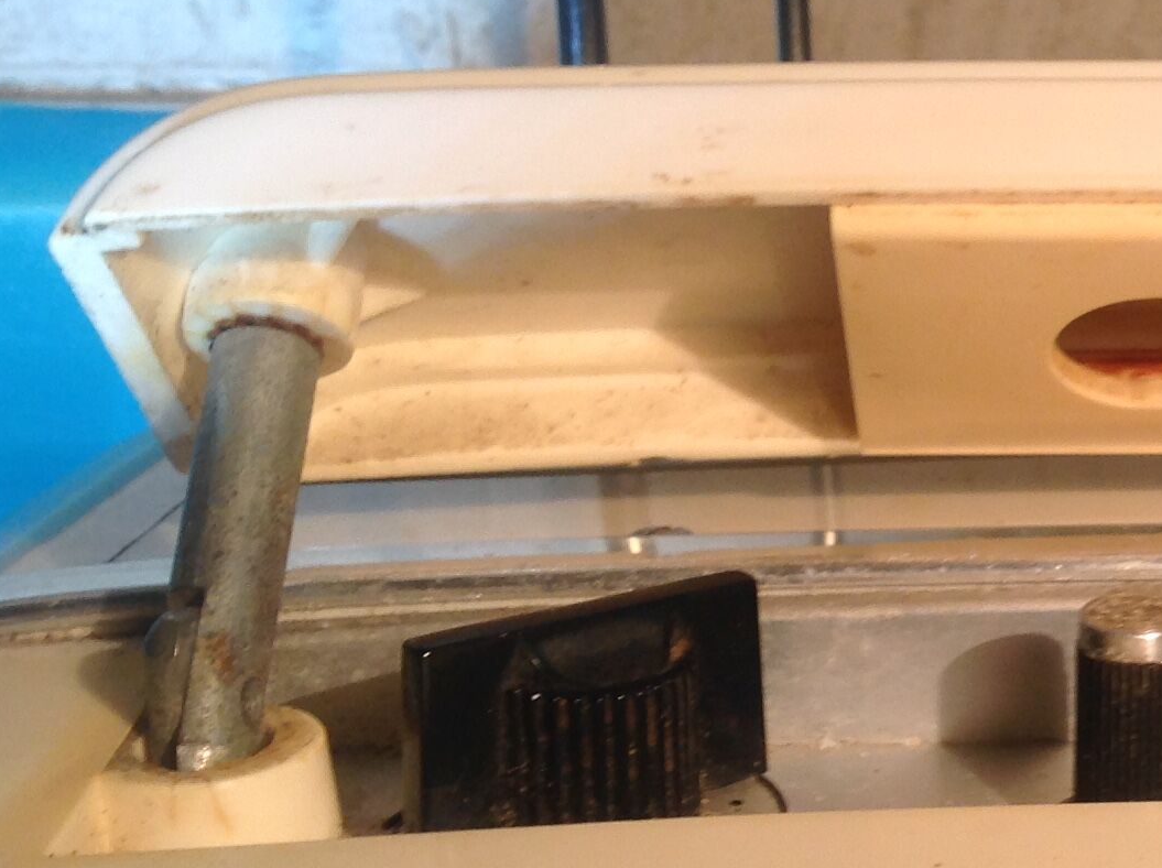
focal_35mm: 86
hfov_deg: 21.3
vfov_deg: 17.1
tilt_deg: -18.9
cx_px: 1370
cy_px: 577
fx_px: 2883
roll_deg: -3.4
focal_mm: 4.28
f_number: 2.4
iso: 50
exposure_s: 1/20
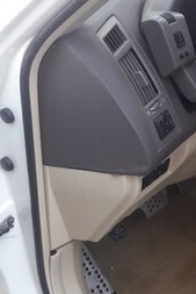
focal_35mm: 76
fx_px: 620
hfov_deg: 15.8
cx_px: 334
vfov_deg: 26.6
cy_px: 133
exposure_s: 1/100
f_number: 1.9
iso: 50
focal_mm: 3.7
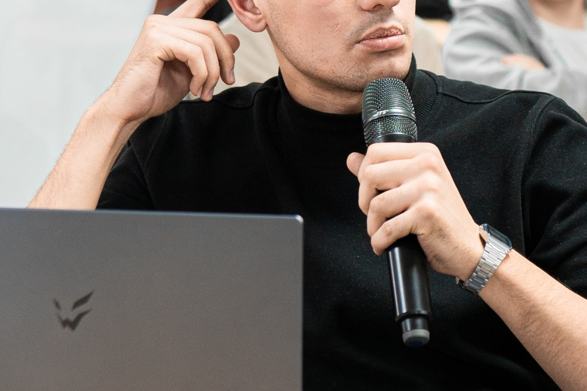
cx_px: 453
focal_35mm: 144
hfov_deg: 14.2
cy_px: 107
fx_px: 2347
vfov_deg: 9.5
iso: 640
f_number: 2
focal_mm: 35
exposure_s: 1/125
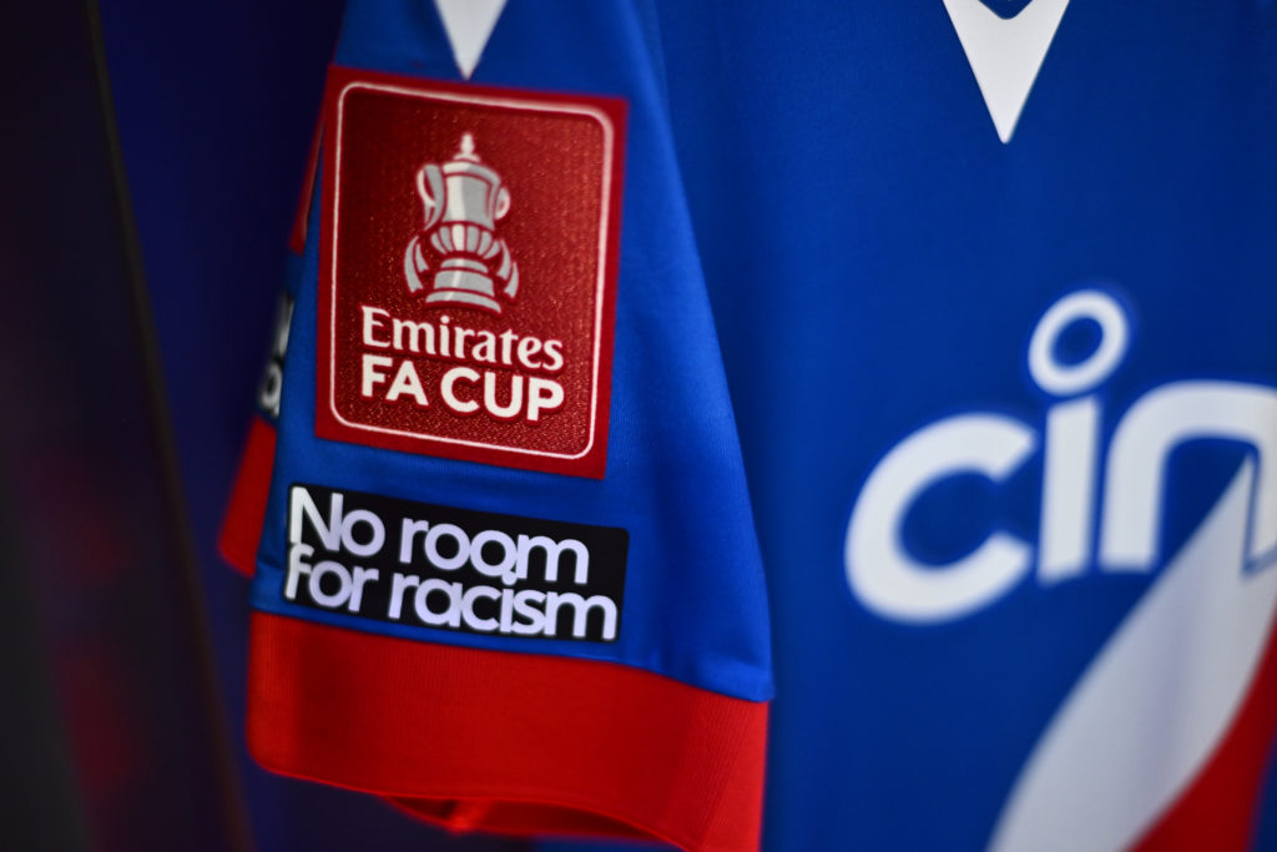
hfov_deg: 39.6
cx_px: 638
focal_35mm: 50
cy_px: 426
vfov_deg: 27.0
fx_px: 1774
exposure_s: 1/200
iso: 1250
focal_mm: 50
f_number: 1.4
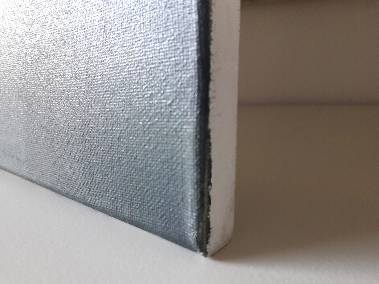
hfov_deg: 65.3
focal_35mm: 27
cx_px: 190
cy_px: 142
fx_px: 296
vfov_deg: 51.4
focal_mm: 3.6
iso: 200
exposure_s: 1/25
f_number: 1.9
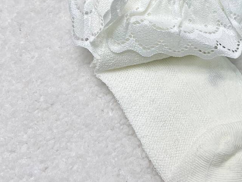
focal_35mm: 42
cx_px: 194
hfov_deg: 42.8
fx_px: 294
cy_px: 69
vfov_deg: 34.2
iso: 50
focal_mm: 5.7
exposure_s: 1/100
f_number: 1.5
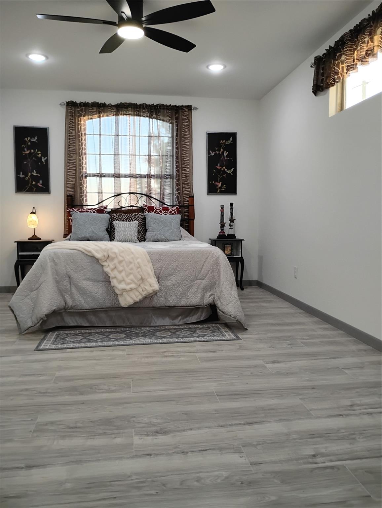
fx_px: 411
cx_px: 191
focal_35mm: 28
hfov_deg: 49.8
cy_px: 254
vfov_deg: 63.4
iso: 681
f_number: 1.8
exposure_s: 1/120
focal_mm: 4.26
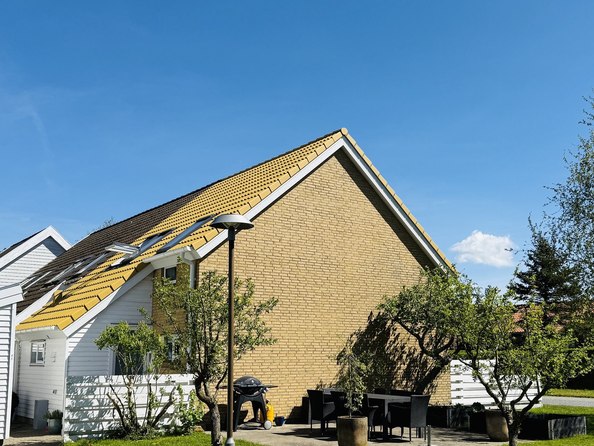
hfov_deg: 46.7
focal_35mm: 40
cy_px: 258
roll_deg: +0.2
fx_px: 686
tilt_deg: +8.7
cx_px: 332
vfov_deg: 35.9
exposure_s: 1/5319
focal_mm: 6.76
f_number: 1.78
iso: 80
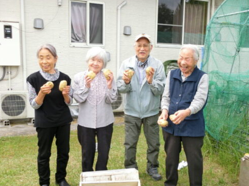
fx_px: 302
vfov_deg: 34.2
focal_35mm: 42
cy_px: 111
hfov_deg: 44.8
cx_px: 136
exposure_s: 1/200
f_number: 3.9
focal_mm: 6
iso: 80
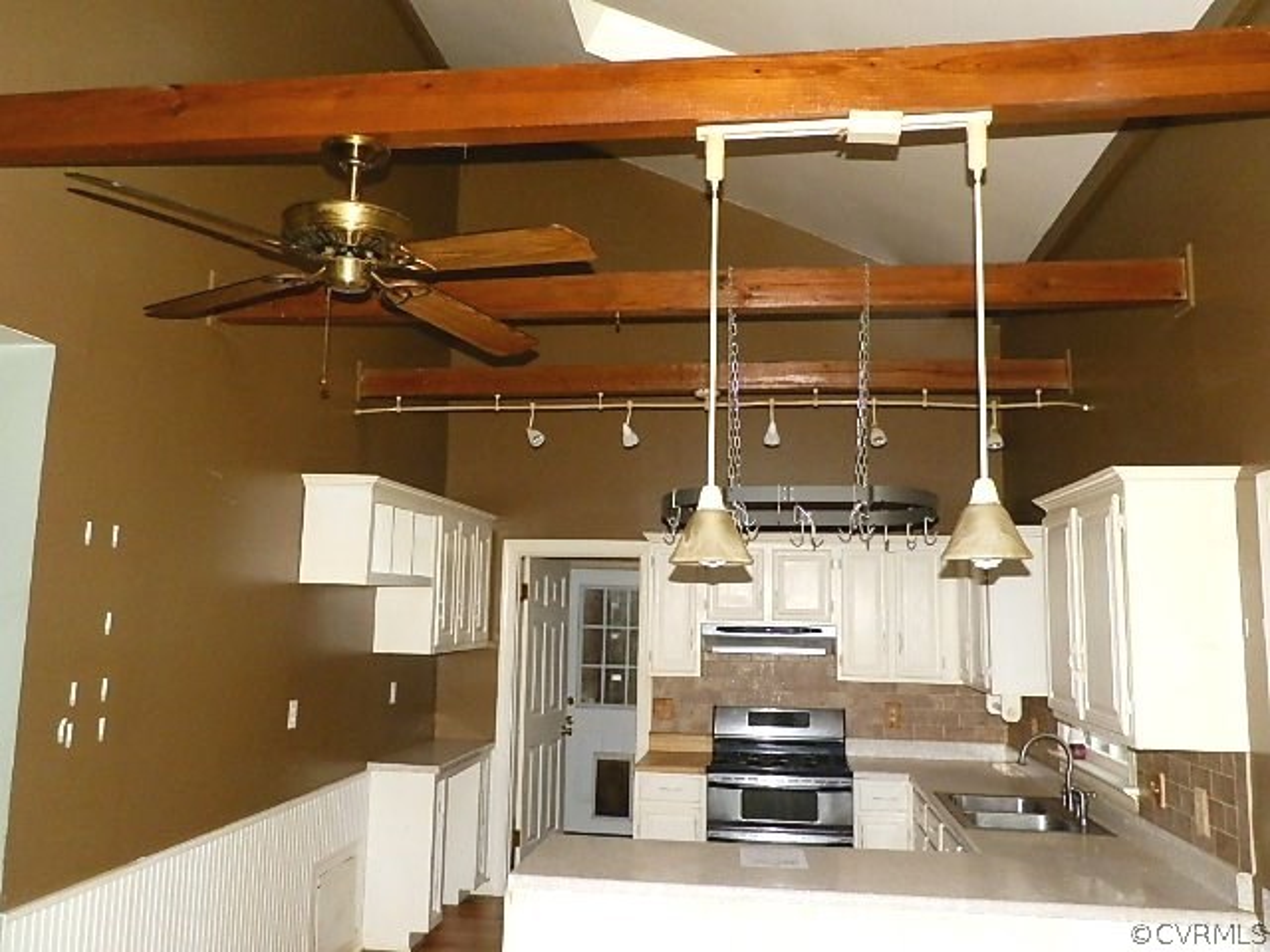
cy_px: 476
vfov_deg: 49.7
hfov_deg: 63.4
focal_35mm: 28
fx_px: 1027
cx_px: 635
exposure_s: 1/30
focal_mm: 5
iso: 250
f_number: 3.3
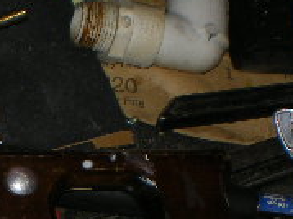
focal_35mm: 136
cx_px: -214
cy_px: 289
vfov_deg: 10.6
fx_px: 1150
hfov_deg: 13.2
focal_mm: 6.3
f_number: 4.6
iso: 64
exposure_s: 1/30
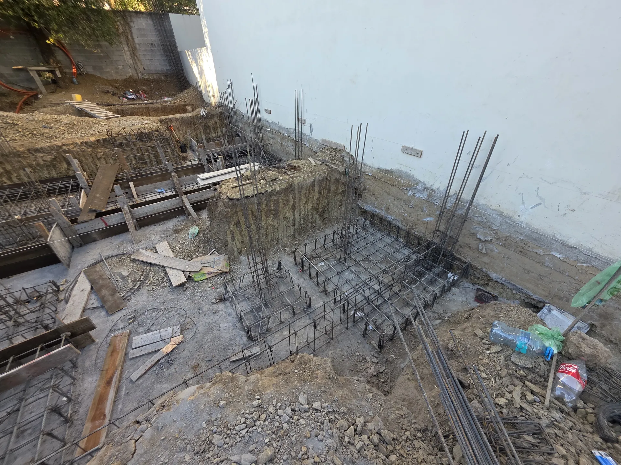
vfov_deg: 89.9
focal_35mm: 13
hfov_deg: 106.2
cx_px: 310
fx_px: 233
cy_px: 232
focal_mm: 2.2
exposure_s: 1/359
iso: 100
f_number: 1.9
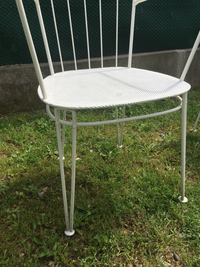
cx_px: 100
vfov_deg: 61.7
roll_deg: +3.4
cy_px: 134
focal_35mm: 29
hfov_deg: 48.2
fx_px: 223
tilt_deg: -26.6
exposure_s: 1/2326
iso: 32
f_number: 2.2
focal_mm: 4.15
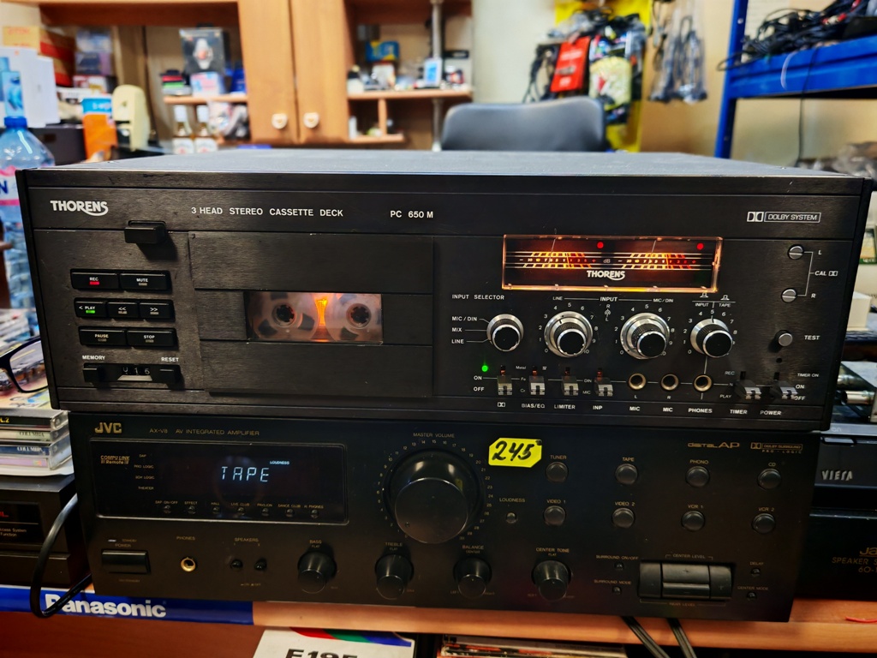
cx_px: 438
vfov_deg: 51.4
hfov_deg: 65.3
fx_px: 684
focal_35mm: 27
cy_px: 329
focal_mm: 6.67
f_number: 1.9
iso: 800
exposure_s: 1/25
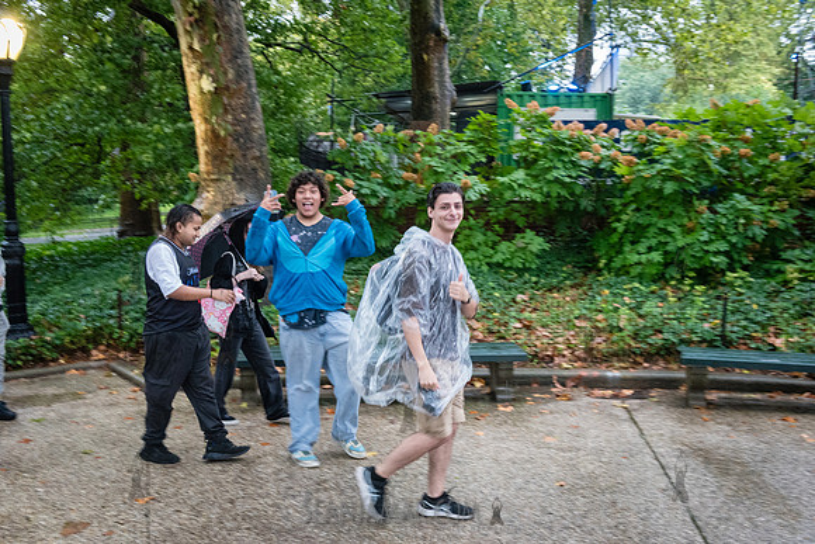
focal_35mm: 35
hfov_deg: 54.4
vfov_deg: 37.9
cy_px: 272
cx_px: 408
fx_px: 793
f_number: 5
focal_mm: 35
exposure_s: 1/50
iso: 4000
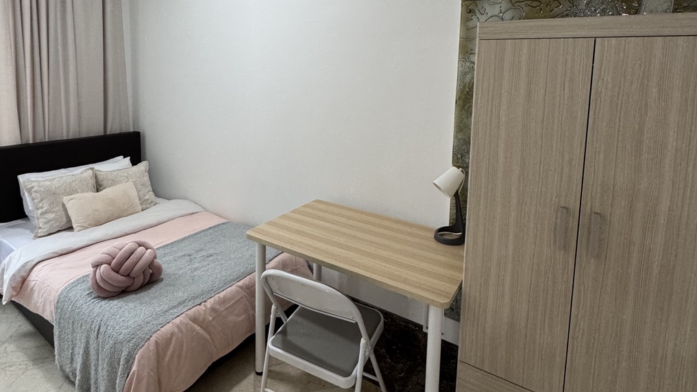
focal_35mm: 21
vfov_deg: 51.7
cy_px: 108
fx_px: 388
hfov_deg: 83.8
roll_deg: -1.6
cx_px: 343
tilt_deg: -5.5
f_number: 2.2
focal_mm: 2.22
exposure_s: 1/100
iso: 200
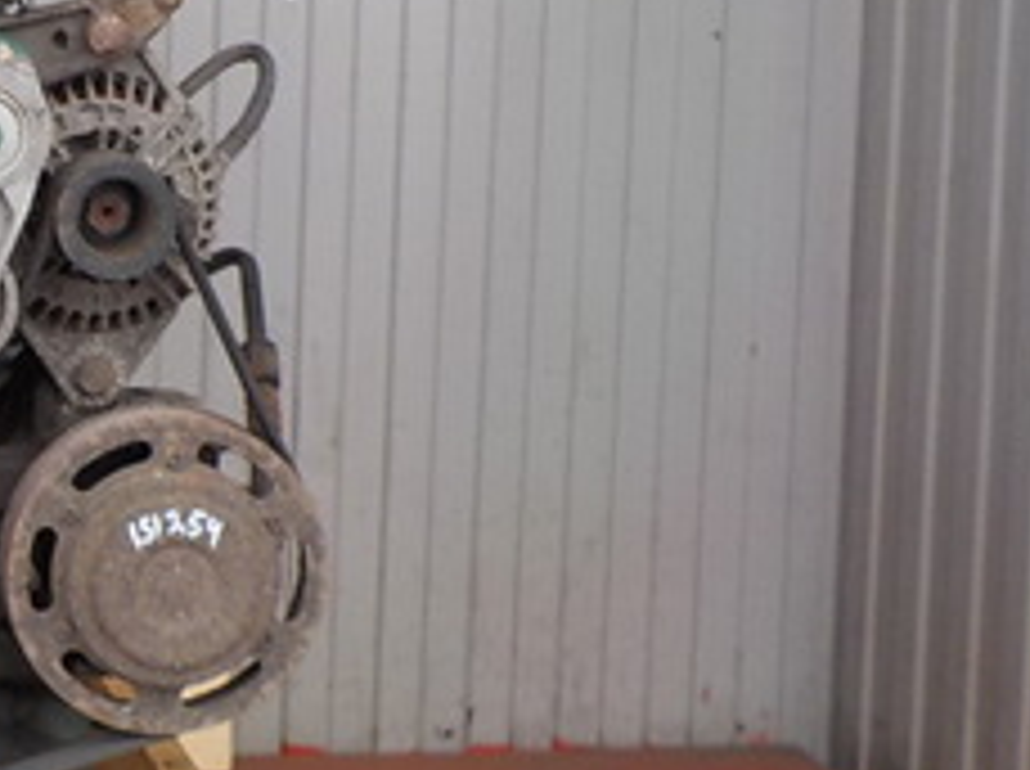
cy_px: 113
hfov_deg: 21.3
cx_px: -274
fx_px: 2495
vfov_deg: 17.3
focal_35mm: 84
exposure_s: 1/30
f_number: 3.3
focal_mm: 4.1
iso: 125
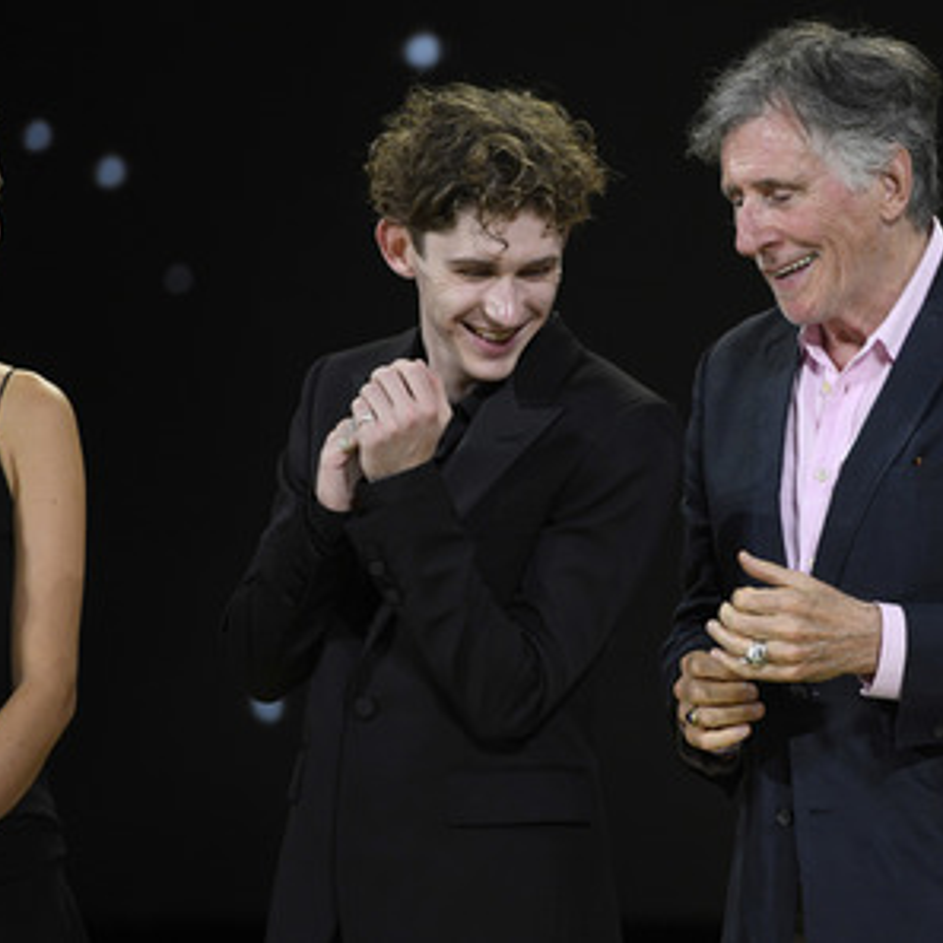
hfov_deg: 6.8
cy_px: 473
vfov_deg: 6.8
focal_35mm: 258
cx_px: 468
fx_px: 7952
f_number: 4
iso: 2000
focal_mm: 200
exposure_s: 1/320
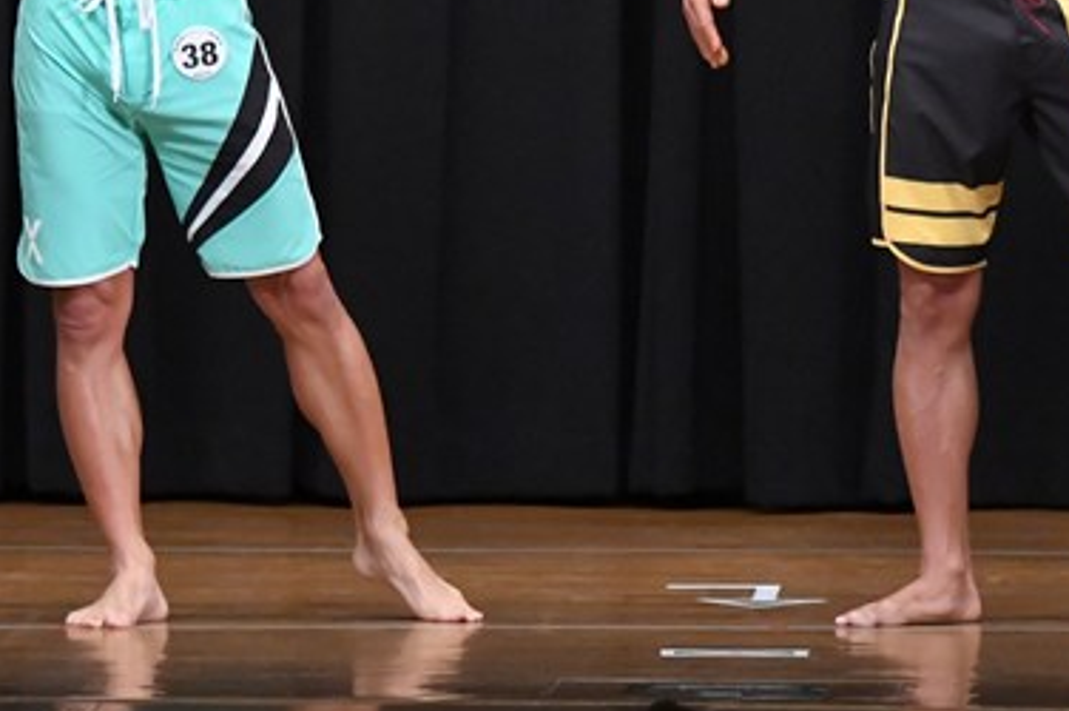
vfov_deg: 3.0
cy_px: 51
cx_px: 616
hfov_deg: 4.4
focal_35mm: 464
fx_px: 13766
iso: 8000
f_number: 5.6
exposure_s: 1/400
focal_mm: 150
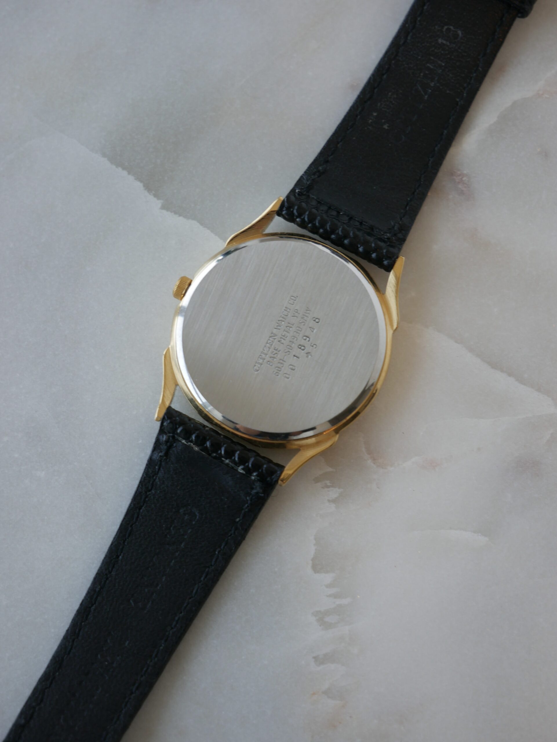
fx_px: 1415
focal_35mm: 66
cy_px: 371
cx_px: 278
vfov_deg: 29.4
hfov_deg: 22.3
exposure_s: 1/100
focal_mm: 33
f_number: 5.1
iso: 200
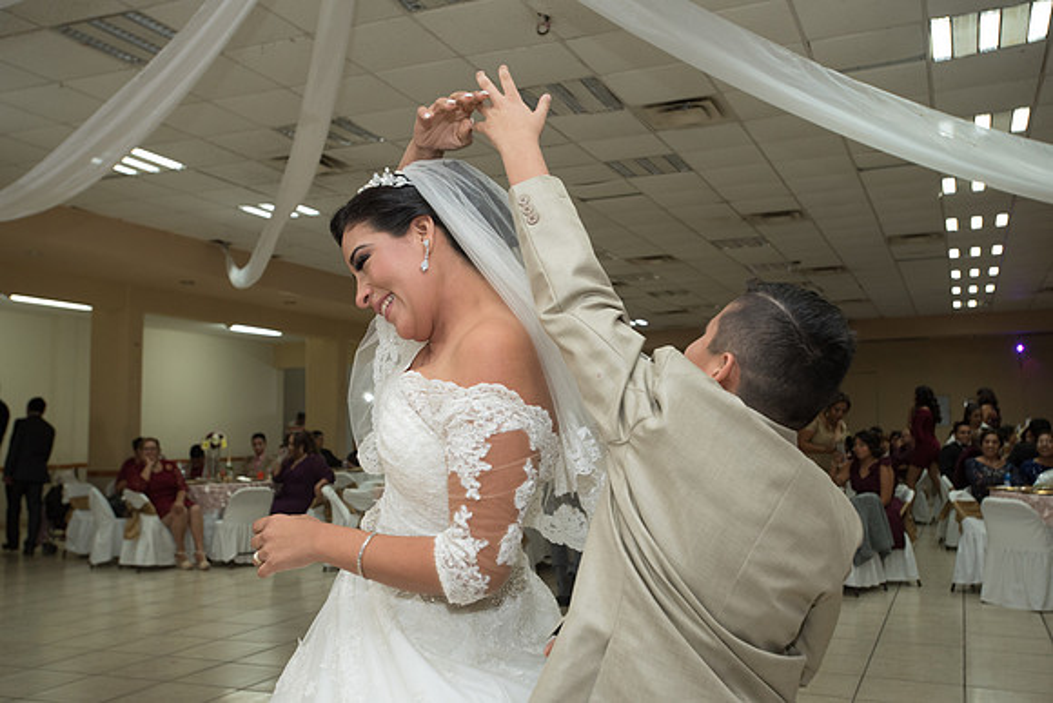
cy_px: 352
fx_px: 1024
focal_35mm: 35
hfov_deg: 54.4
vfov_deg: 37.9
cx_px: 526
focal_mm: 35
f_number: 3.5
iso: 1600
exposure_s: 1/100
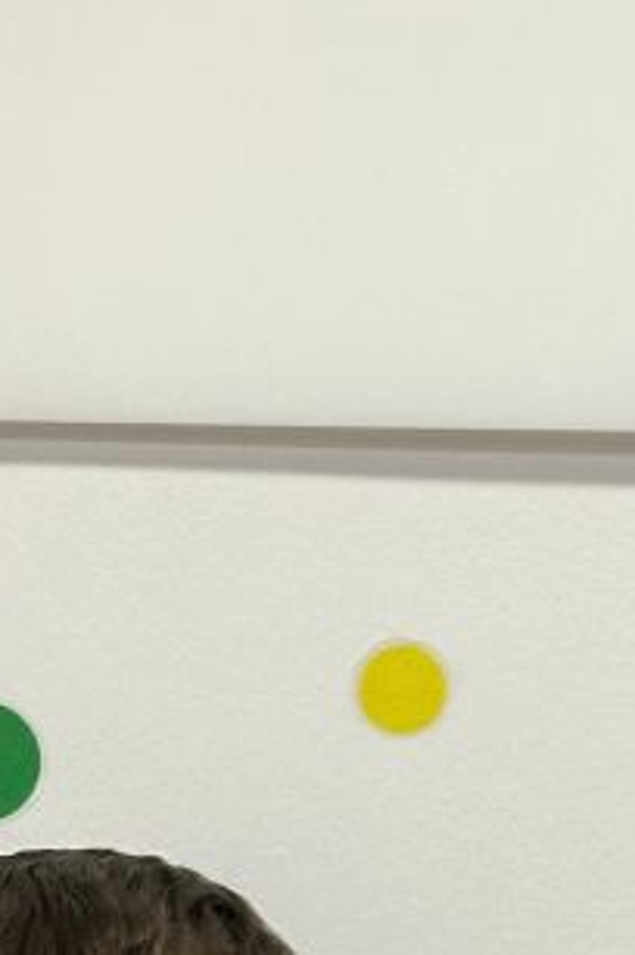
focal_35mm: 217
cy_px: 1445
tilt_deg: -5.1
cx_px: 280
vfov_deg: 9.2
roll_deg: -2.5
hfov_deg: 6.3
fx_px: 5754
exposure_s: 1/100
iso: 80
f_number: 1.78
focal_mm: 6.86
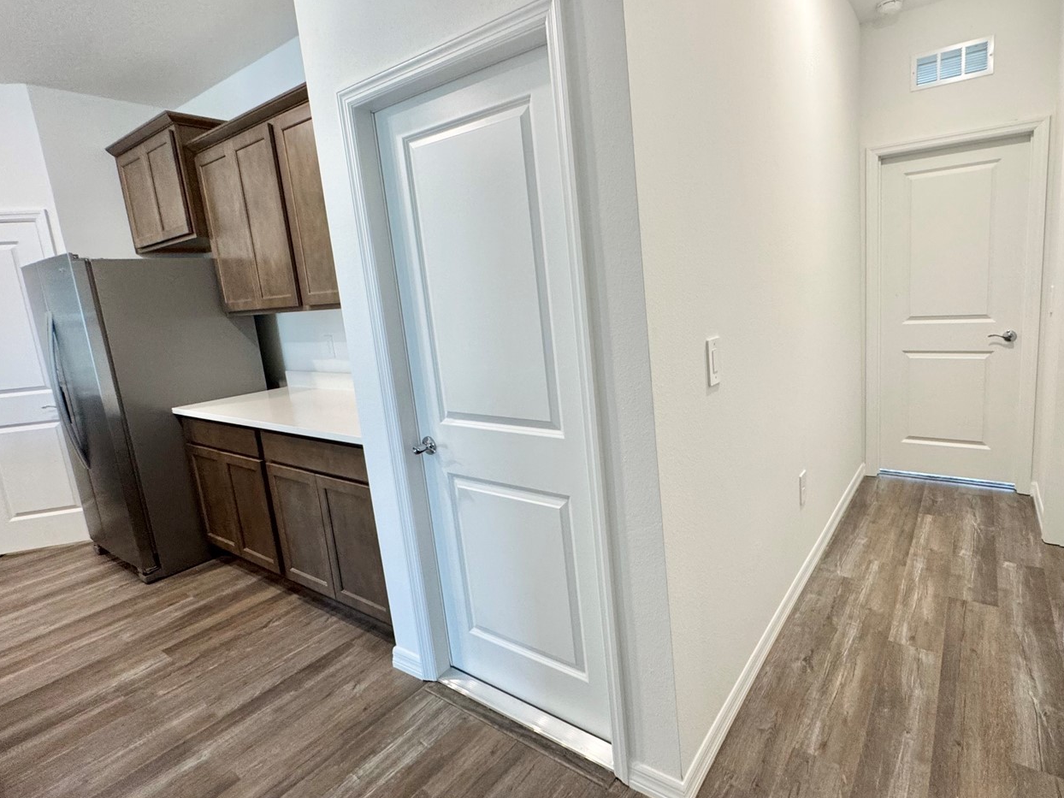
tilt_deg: -9.2
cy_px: 374
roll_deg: +5.2
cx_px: 621
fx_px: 553
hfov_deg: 87.0
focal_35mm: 18
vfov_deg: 71.5
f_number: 2.2
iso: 200
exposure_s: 1/60
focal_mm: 2.22
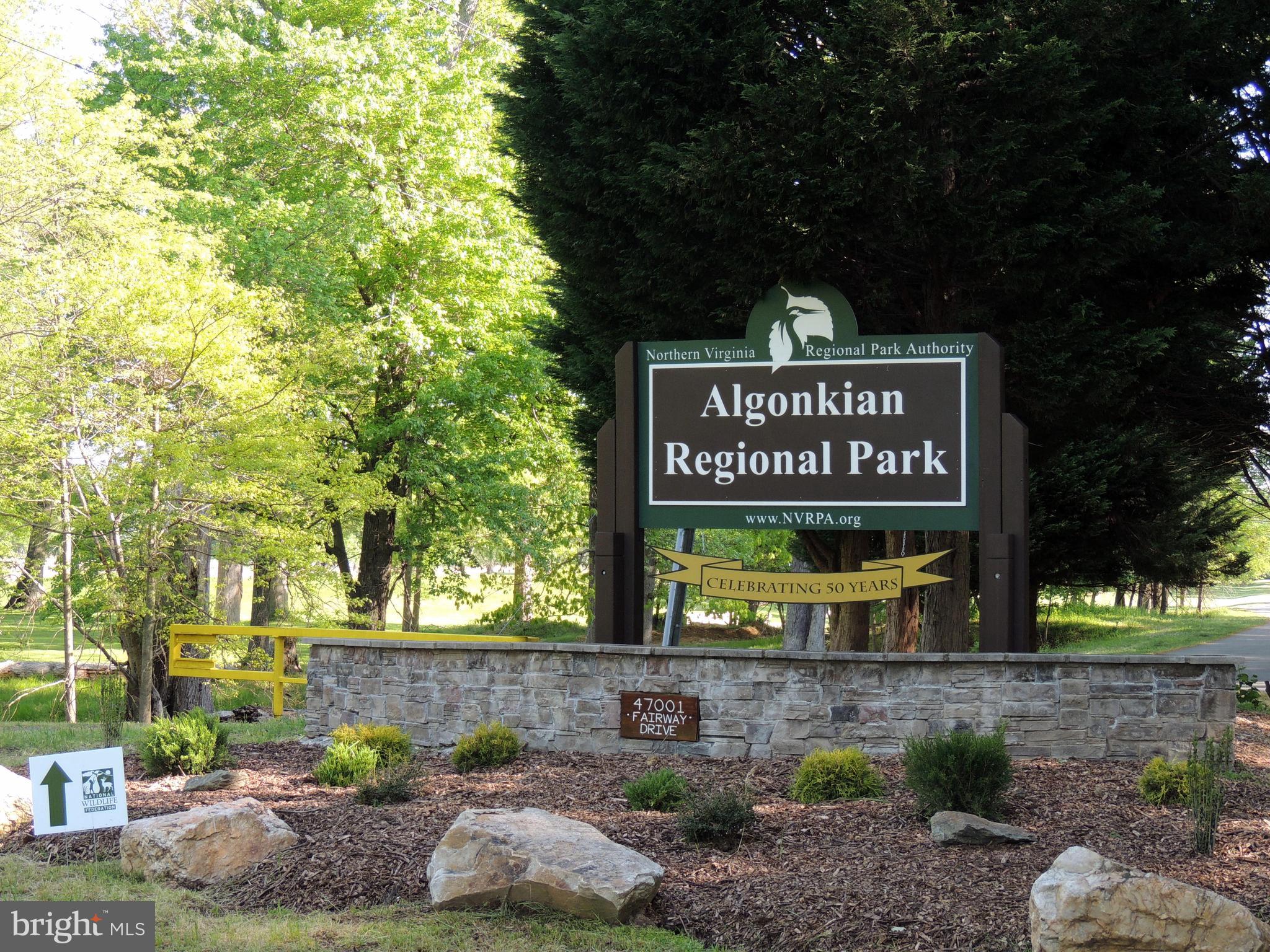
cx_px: 635
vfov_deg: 21.0
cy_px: 476
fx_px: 2568
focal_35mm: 70
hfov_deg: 27.8
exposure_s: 1/80
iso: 125
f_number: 3.9
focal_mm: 12.4
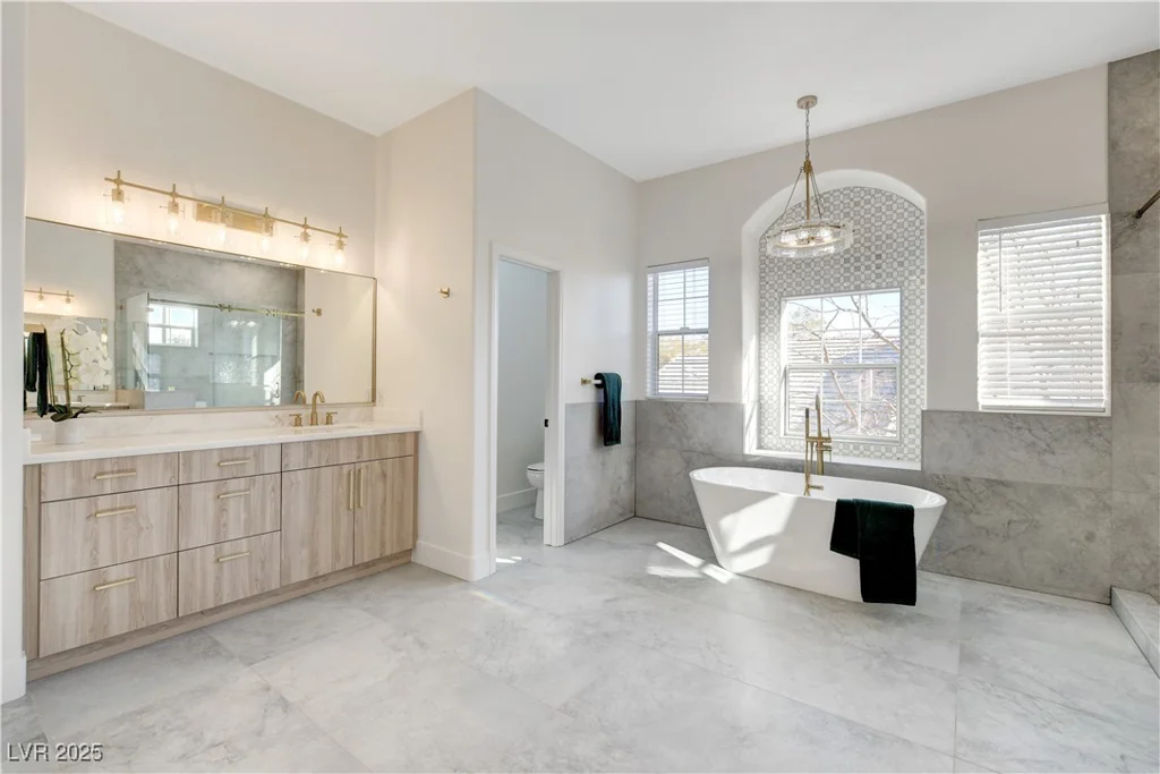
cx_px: 580
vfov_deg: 77.3
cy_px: 387
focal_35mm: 15
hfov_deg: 100.4
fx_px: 483
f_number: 9
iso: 400
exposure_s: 1/100
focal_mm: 10
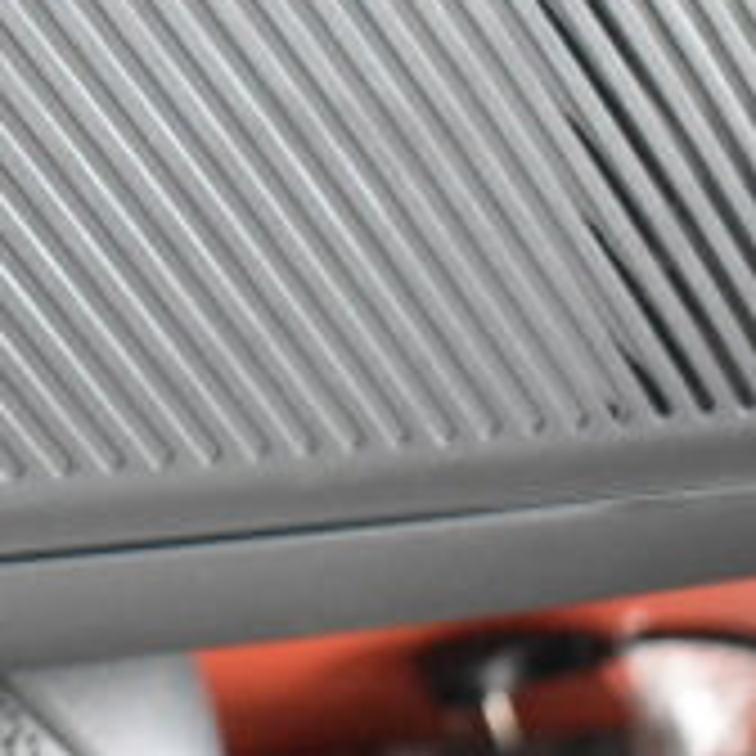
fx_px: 3657
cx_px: -572
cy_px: -155
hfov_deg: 11.1
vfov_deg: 11.6
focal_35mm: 148
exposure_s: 1/50
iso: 6400
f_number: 4.5
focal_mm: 32
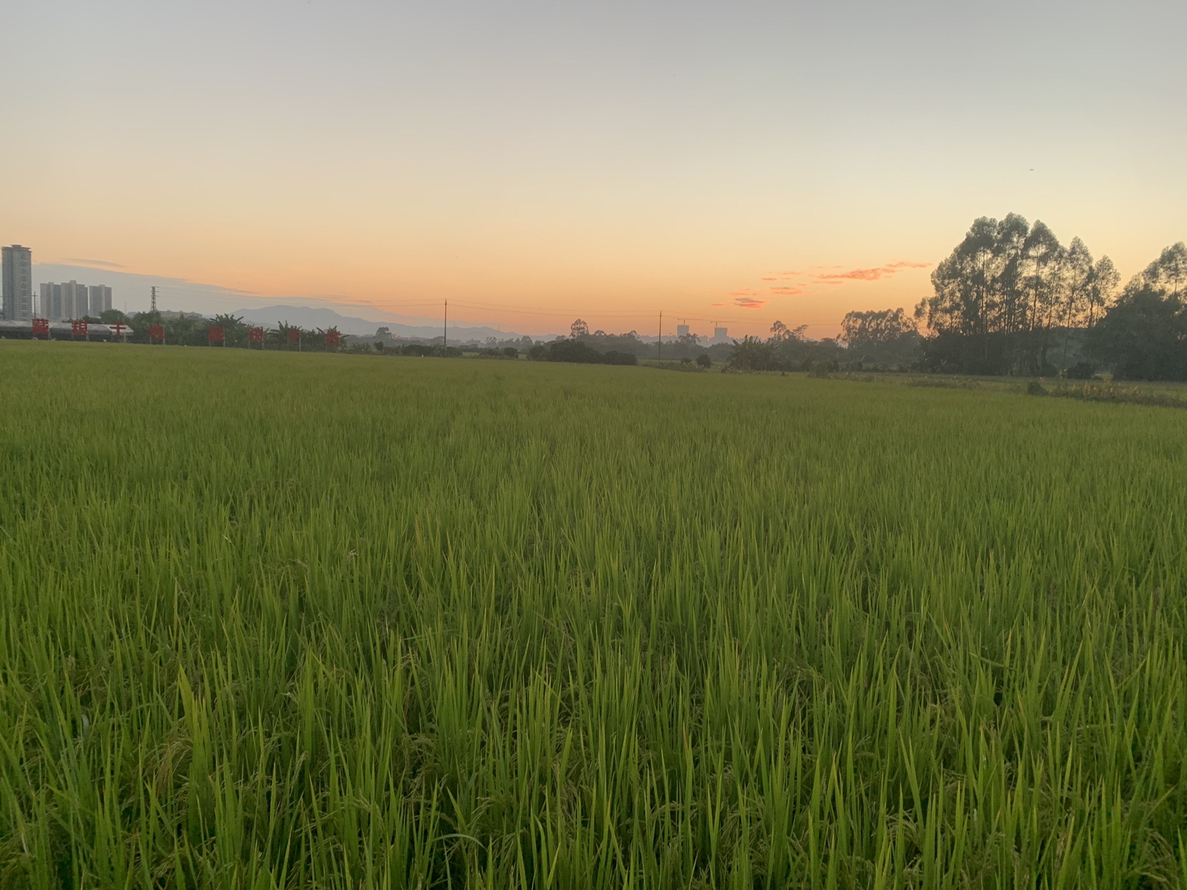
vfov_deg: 53.1
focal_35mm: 26
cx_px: 594
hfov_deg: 67.3
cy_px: 445
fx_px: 892
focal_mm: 4.25
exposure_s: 1/121
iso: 64
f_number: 1.8
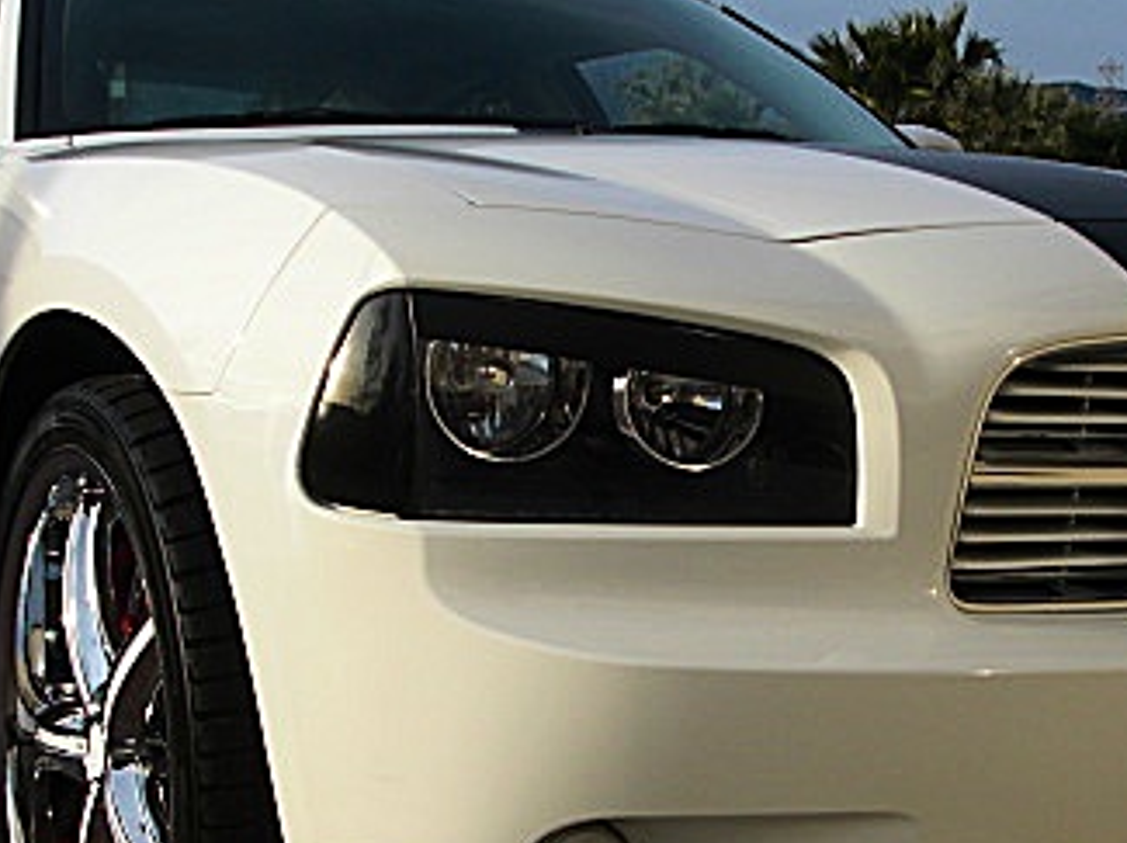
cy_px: 552
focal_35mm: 71
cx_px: 680
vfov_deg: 20.6
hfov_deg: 27.4
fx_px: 2309
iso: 50
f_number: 2.8
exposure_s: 1/640
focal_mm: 6.3
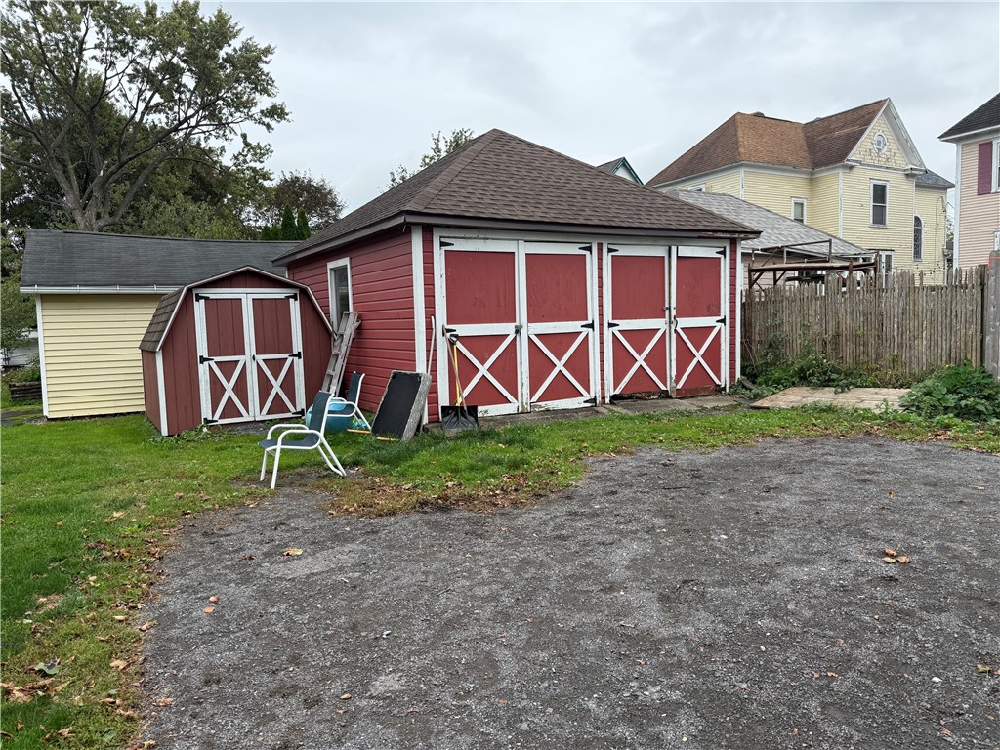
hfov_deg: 71.6
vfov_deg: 56.8
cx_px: 500
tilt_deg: -4.3
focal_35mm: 24
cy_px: 375
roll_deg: +1.0
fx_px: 693
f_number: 1.78
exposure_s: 1/1553
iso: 100
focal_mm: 6.76
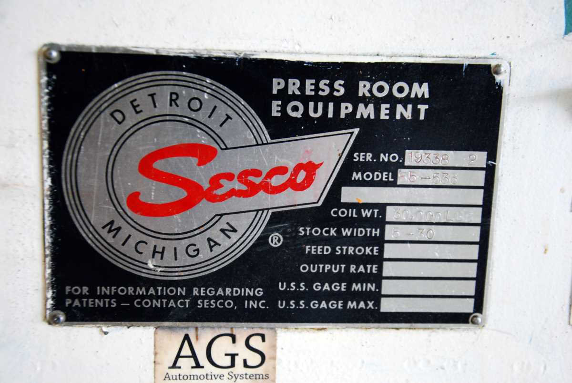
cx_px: 286
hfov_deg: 31.9
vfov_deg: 21.6
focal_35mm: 63
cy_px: 192
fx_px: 1002
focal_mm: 42
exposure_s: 1/30
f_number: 4.8
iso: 1400
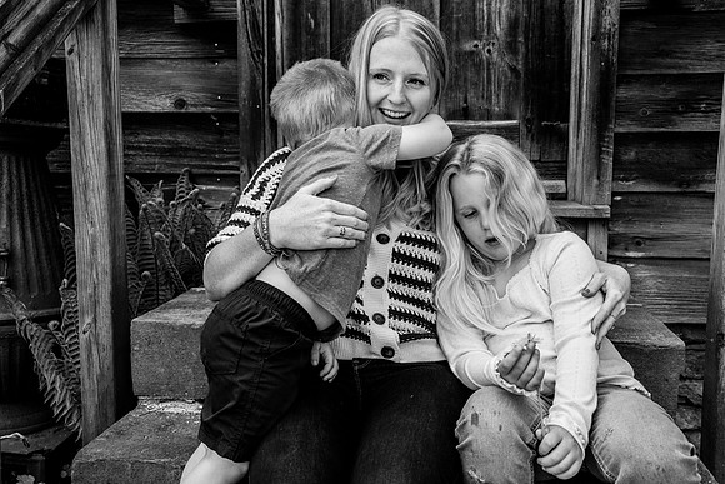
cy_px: 242
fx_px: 745
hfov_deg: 51.9
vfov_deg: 36.0
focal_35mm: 37
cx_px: 362
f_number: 5.6
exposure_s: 1/250
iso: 160
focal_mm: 37
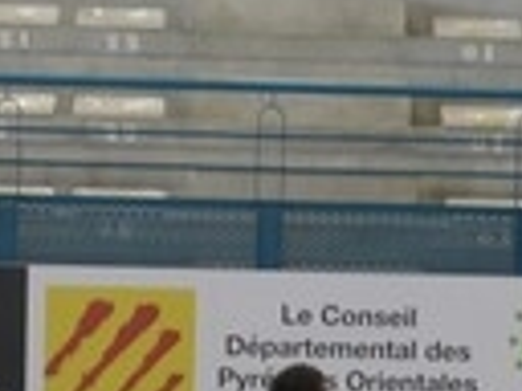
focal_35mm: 369
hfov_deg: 5.3
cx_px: 767
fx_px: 5564
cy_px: 538
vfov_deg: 4.0
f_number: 2.8
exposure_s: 1/125
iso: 800
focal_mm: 25.1
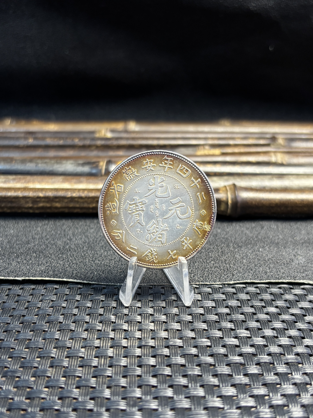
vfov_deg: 67.3
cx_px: 156
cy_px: 209
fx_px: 313
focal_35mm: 26
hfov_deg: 53.1
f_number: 1.6
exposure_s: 1/60
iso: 250
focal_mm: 5.96
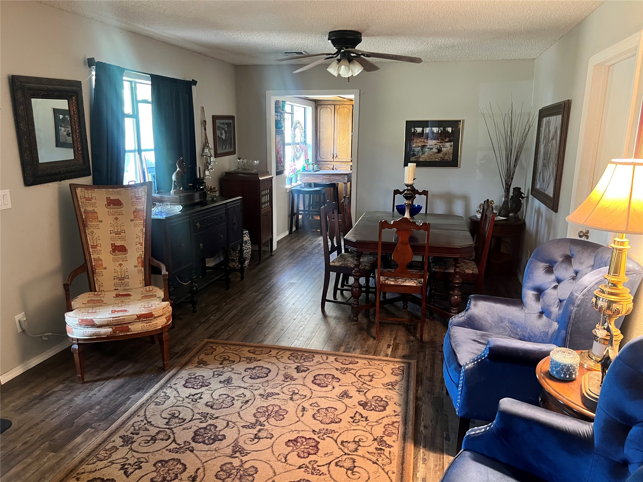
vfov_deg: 53.1
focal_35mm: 26
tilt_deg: -13.7
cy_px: 241
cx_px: 322
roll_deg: -0.8
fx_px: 483
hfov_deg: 67.3
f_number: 1.5
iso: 500
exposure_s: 1/60
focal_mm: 5.7
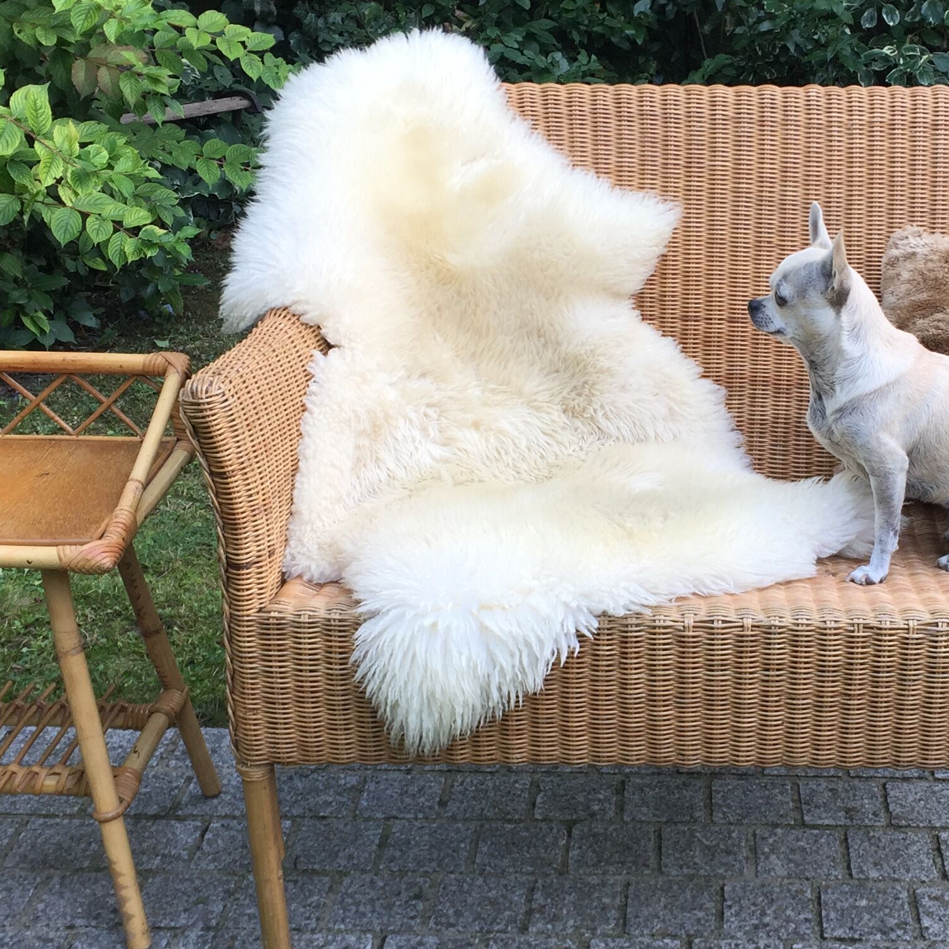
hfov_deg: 30.3
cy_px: 480
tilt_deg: -21.1
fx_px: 1737
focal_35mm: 56
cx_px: 659
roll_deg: -1.3
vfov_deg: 30.6
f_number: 2.2
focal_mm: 4.15
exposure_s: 1/110
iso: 32
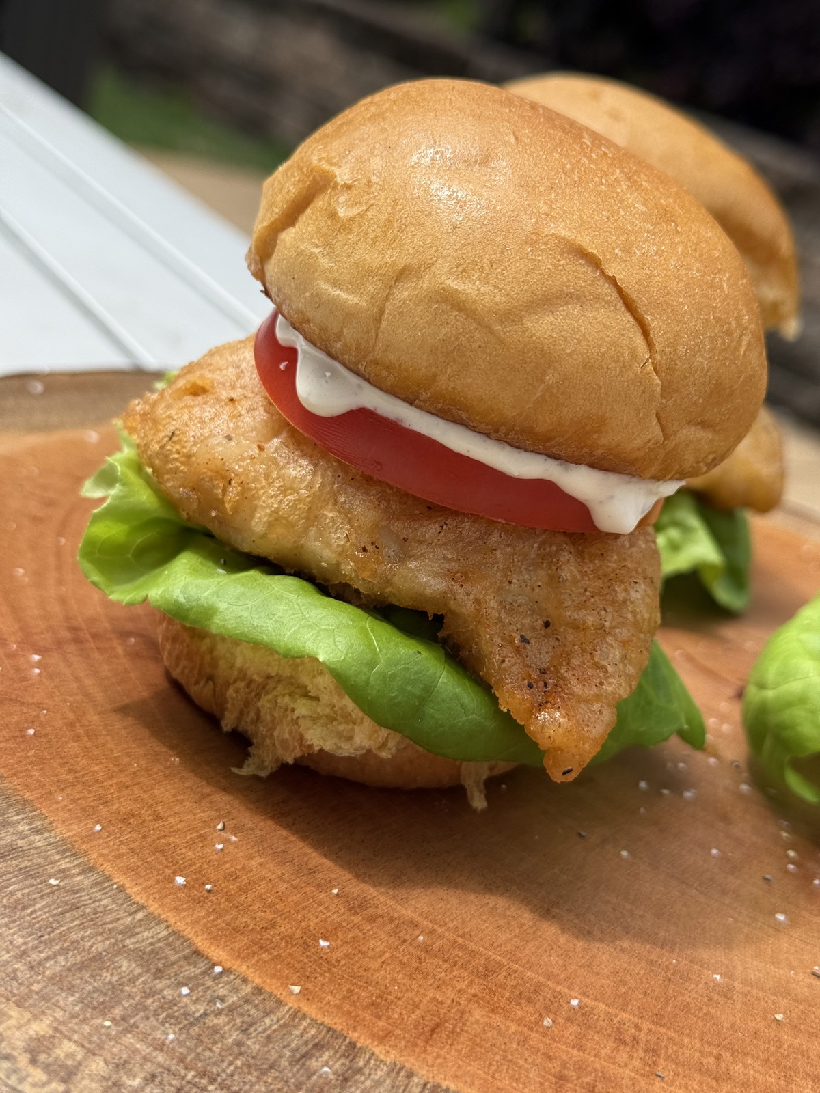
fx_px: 1516
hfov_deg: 30.3
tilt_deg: -17.9
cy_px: 546
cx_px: 410
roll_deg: -16.8
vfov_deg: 39.7
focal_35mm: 48
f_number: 1.78
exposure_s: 1/3226
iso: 100
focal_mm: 6.76
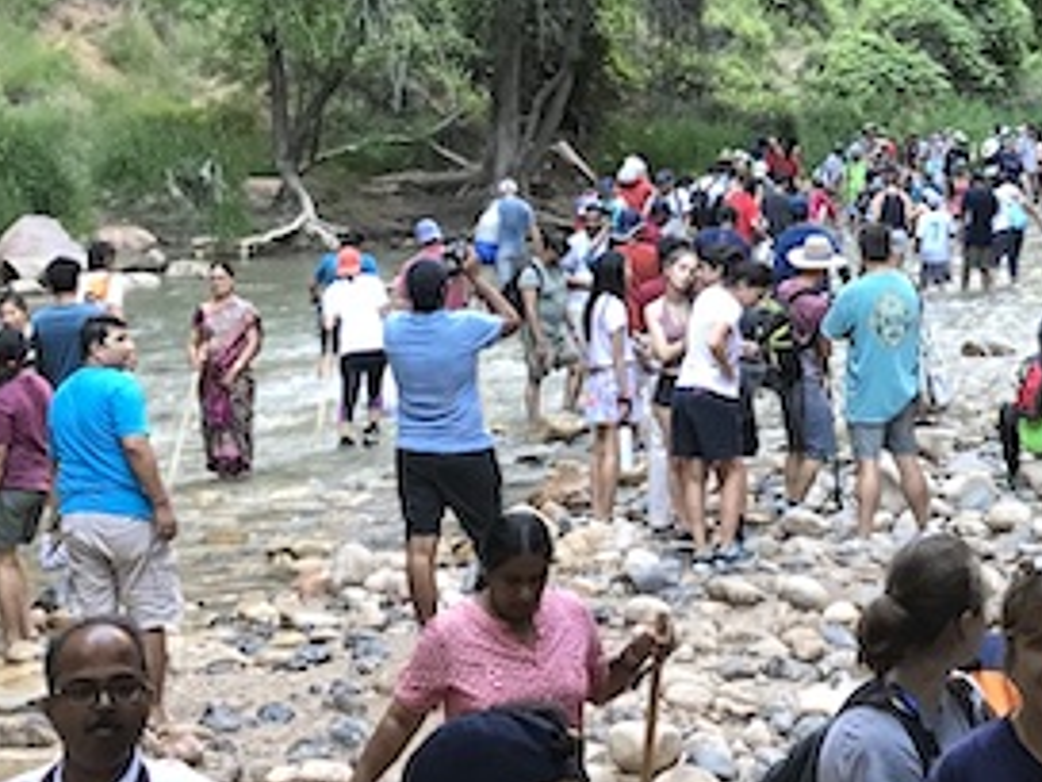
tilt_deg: +2.5
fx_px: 2980
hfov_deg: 19.8
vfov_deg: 14.8
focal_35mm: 99
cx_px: 682
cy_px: 61
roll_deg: -0.2
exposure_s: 1/30
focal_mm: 3.99
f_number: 1.8
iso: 40
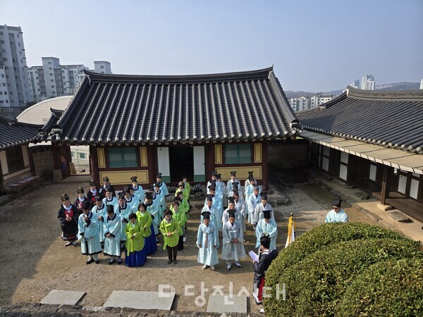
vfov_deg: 58.9
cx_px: 212
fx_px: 281
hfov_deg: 73.9
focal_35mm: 23
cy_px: 158
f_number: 1.8
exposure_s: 1/2921
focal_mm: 5.4
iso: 50
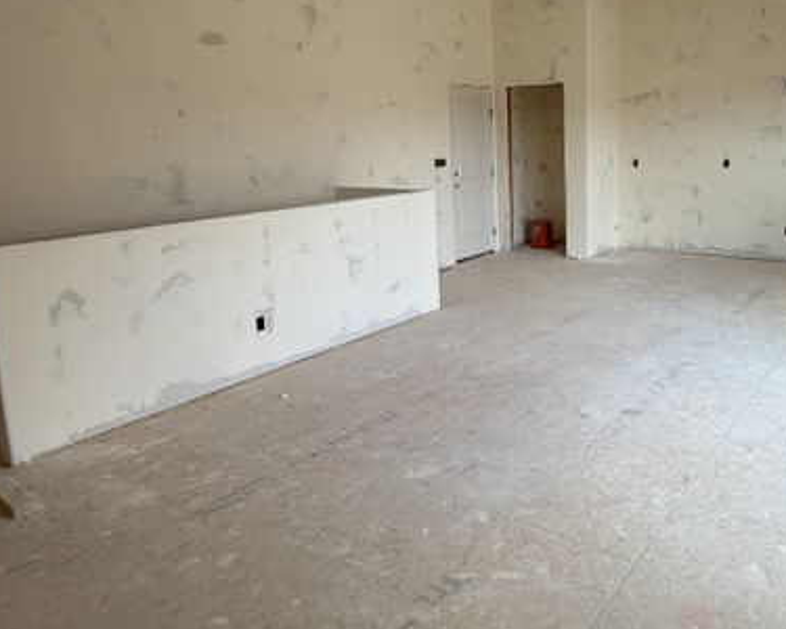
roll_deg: +1.0
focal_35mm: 28
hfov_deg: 61.0
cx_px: 514
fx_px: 651
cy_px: 243
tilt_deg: -8.7
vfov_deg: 51.1
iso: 50
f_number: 2.2
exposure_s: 1/167
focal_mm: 2.22
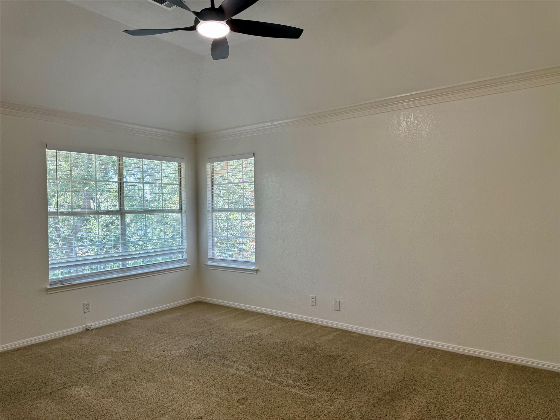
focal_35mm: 24
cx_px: 280
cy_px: 210
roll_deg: +0.6
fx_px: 388
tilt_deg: -0.3
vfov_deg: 56.8
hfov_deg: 71.6
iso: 100
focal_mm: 6.76
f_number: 1.78
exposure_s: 1/147
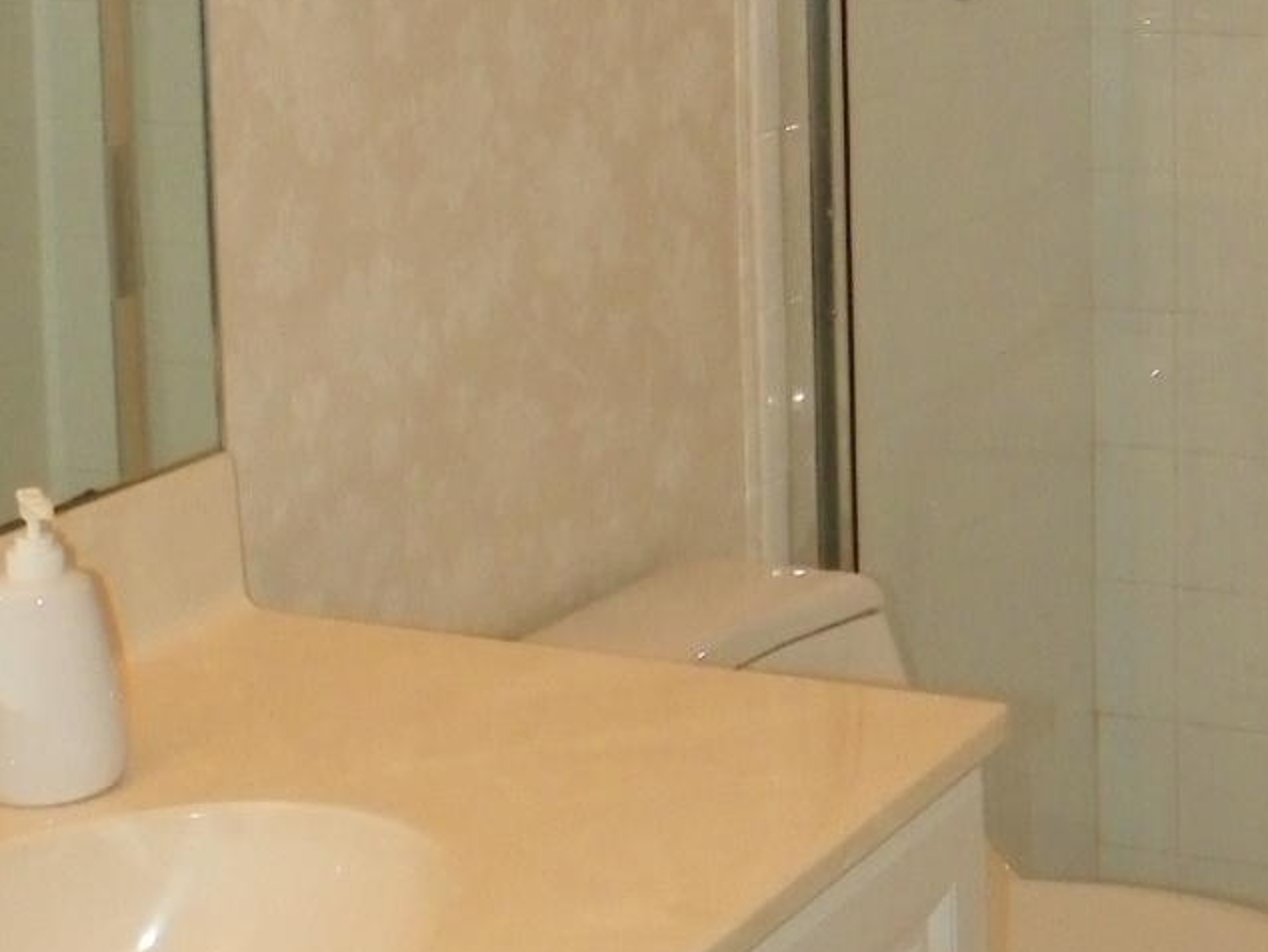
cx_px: 1050
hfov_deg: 23.4
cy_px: -62
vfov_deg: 17.5
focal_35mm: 82
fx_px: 3005
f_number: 2.8
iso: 200
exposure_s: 1/125
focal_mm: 4.6
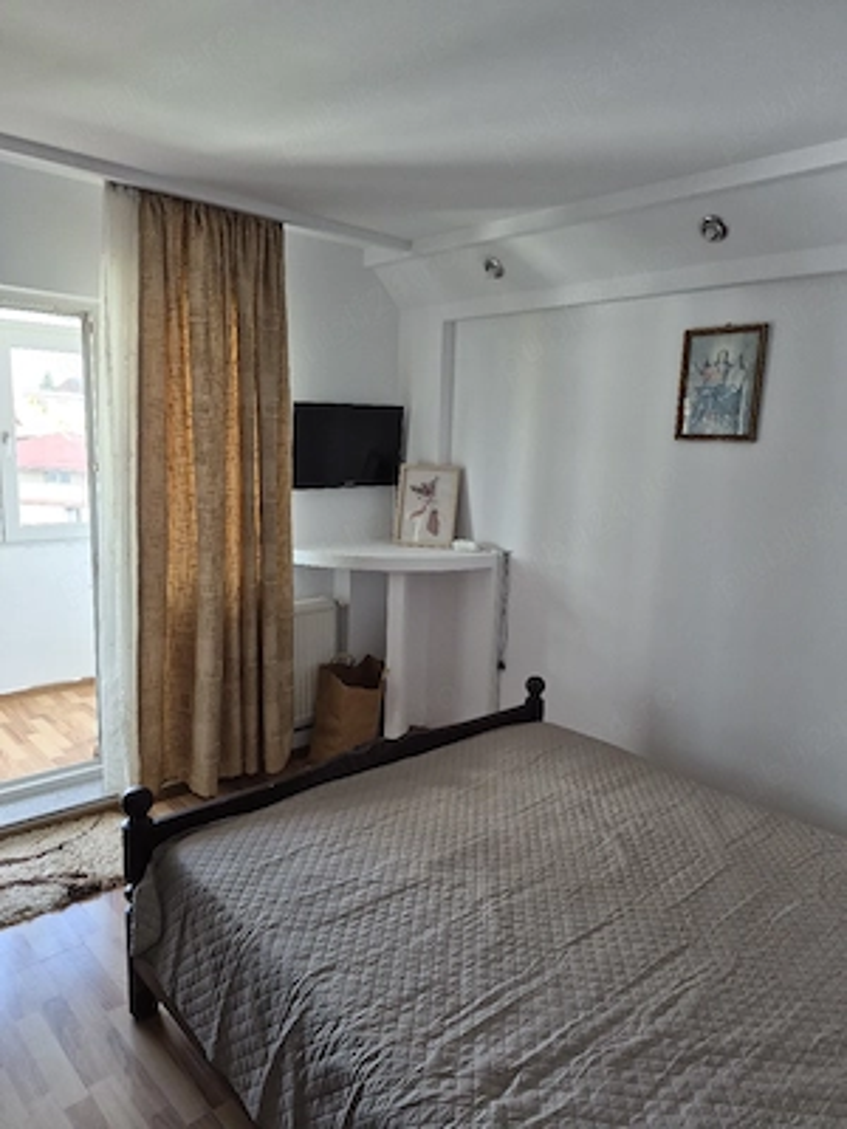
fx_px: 750
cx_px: 424
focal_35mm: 23
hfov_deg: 58.9
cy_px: 564
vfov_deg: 73.9
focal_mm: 5.4
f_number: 1.8
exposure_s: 1/100
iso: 160
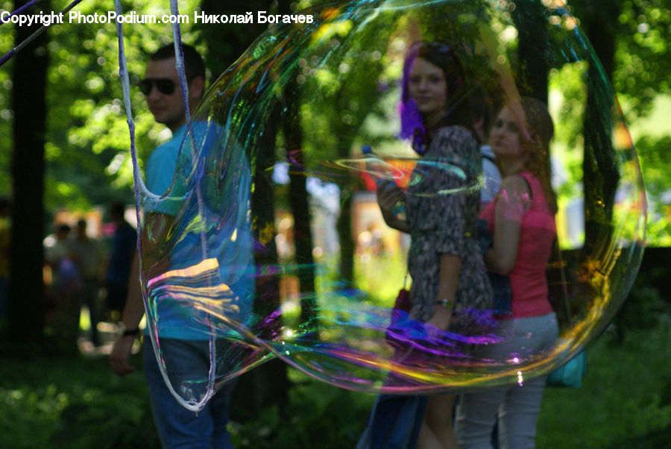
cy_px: 224
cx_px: 336
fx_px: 3778
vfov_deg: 6.8
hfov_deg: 10.1
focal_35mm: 202
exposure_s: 1/320
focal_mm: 135
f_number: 5.6
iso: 400
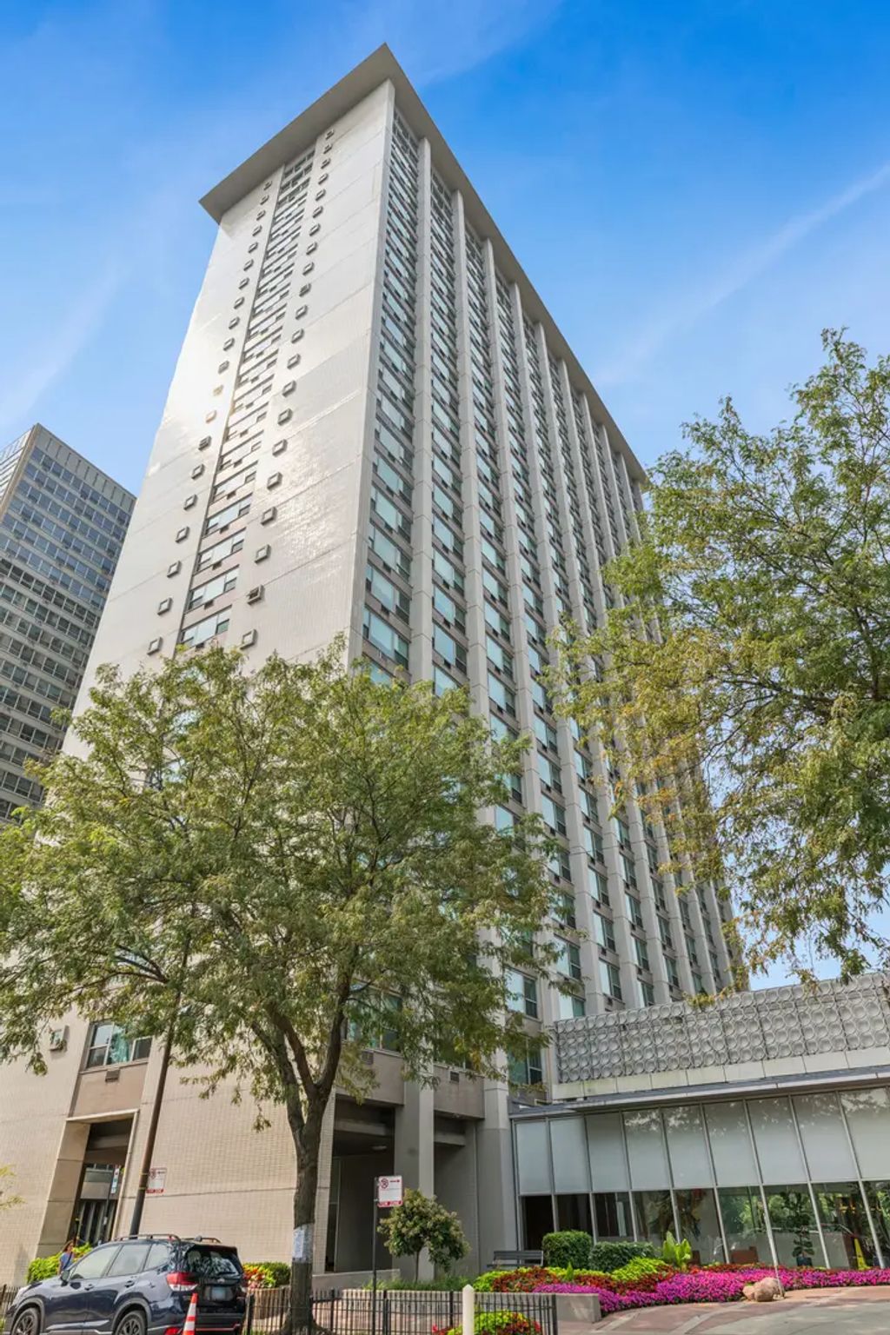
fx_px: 779
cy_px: 668
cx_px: 445
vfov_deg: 81.2
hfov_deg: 59.5
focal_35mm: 21
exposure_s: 1/80
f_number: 13
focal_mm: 21
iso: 100
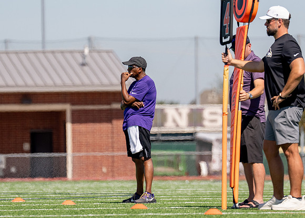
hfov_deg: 4.5
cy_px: 103
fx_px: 3877
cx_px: 138
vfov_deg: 3.2
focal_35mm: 448
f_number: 2.8
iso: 200
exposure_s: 1/5000
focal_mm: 200
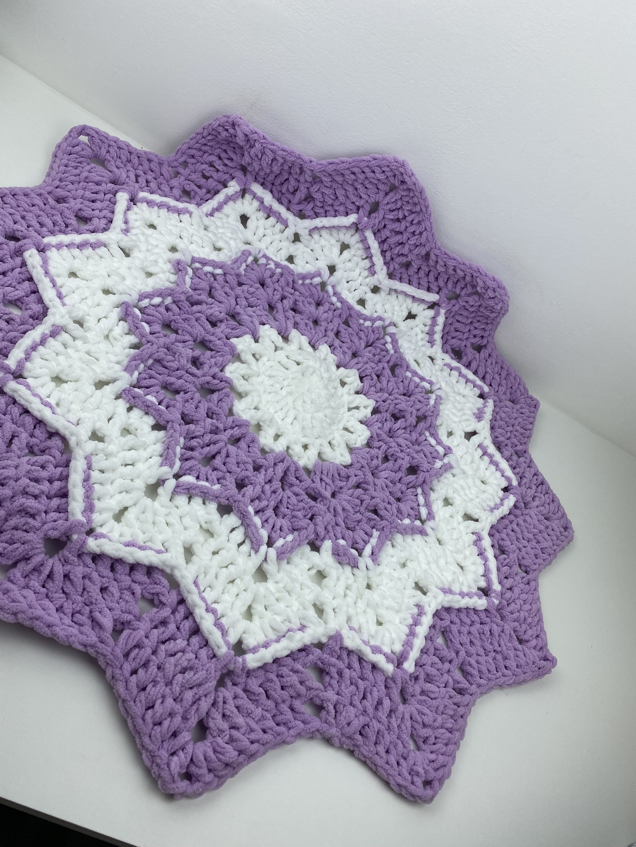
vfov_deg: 67.3
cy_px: 424
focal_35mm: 26
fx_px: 637
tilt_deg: -45.6
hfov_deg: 53.1
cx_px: 318
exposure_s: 1/483
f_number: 1.8
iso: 32
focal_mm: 4.25
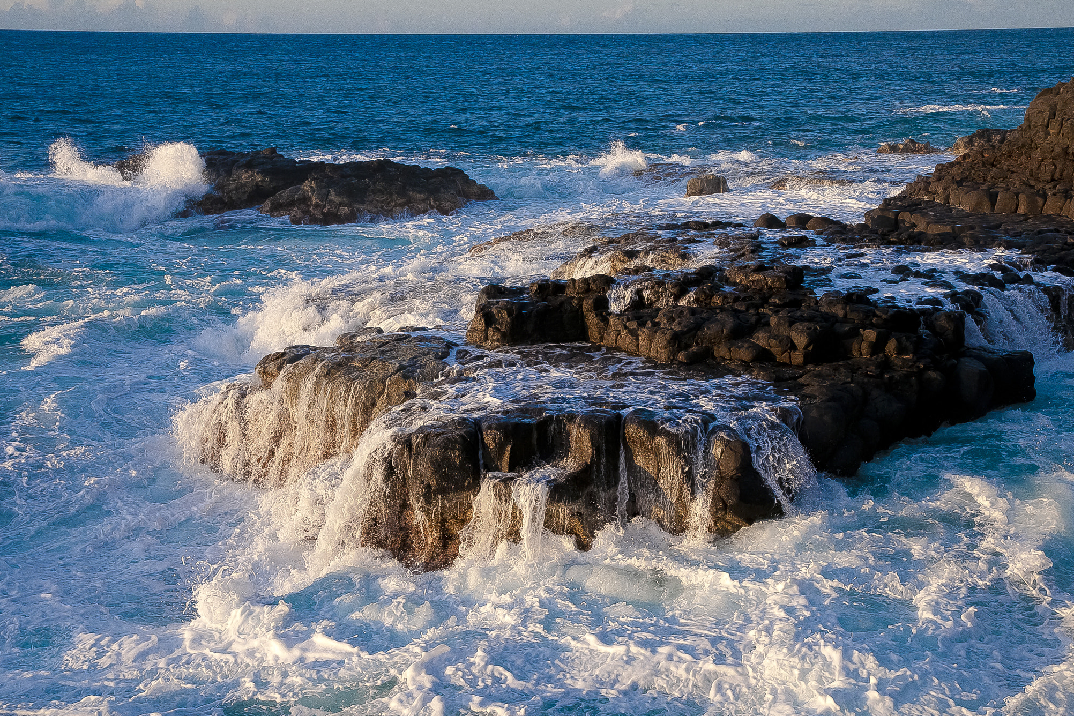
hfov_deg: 40.3
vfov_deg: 27.5
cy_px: 362
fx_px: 1462
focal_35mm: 49
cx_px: 546
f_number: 8
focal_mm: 32
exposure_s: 1/800
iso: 1000
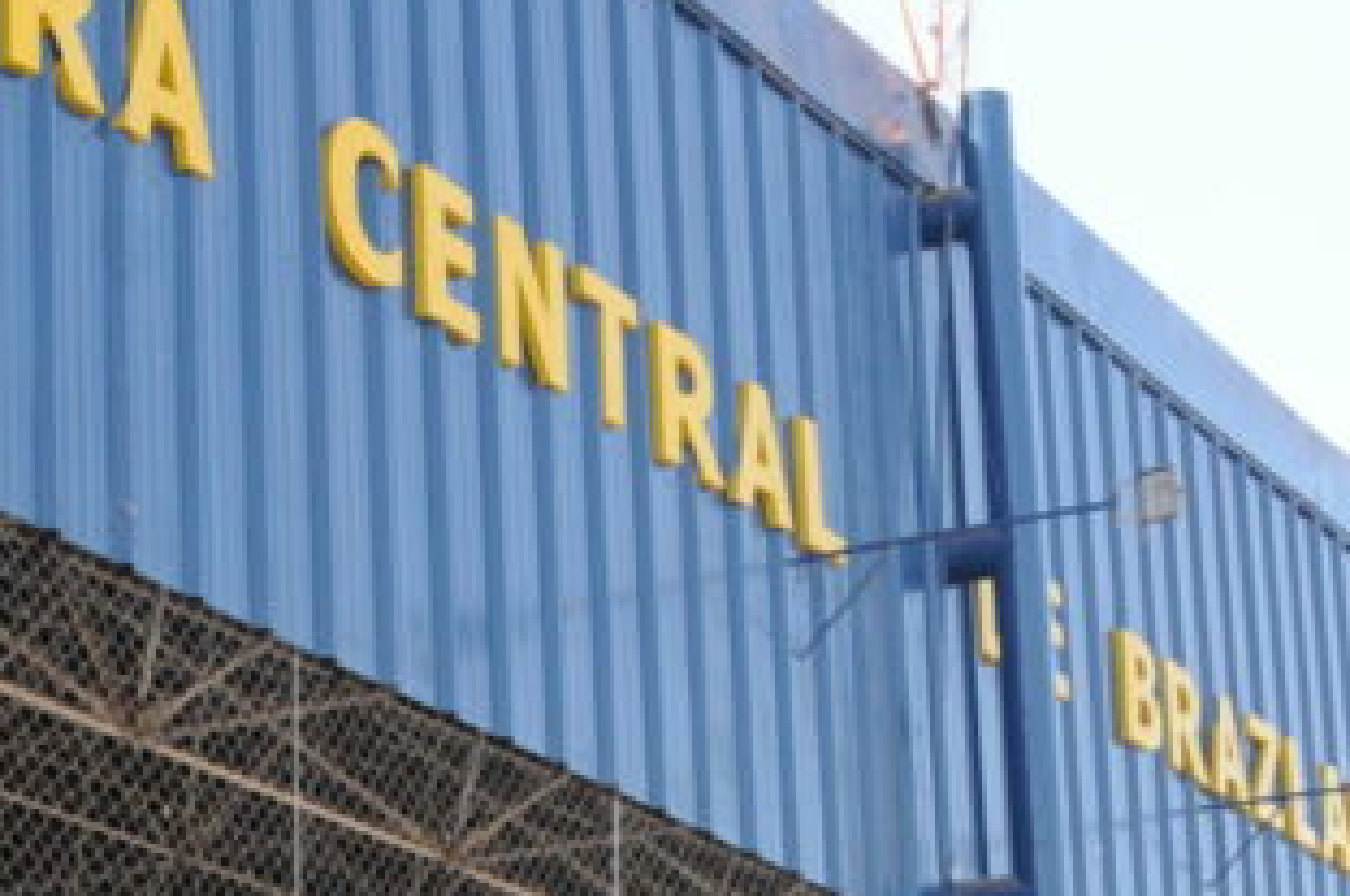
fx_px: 4418
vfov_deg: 11.5
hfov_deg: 17.4
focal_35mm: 118
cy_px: 857
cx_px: 554
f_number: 7.1
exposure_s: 1/200
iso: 500
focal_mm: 24
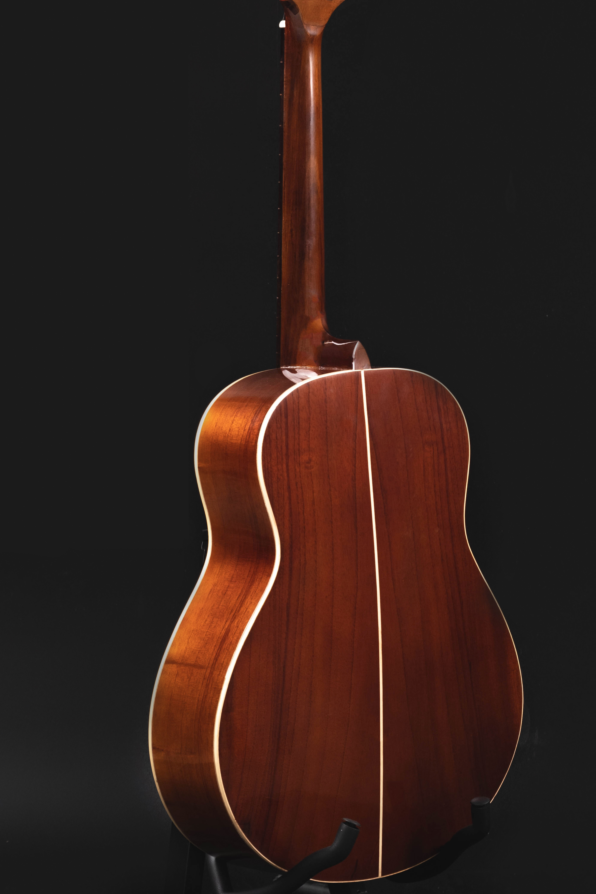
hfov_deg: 10.2
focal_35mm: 135
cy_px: 337
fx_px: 3353
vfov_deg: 15.2
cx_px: 321
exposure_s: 1/125
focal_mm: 60
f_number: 6.4
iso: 250
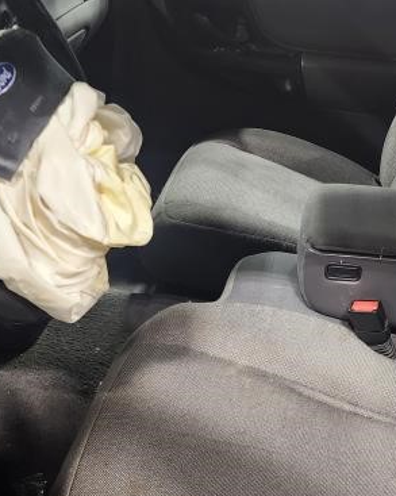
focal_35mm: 49
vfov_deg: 37.8
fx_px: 719
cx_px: 307
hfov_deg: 30.2
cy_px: 316
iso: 640
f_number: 1.8
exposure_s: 1/40
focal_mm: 6.4
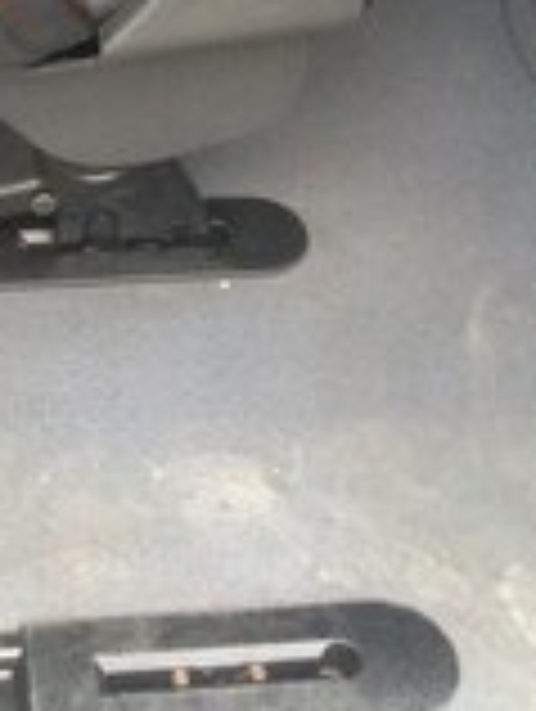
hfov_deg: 15.8
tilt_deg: -31.9
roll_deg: -1.5
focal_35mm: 91
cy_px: -288
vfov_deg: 19.3
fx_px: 1874
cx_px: -72
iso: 200
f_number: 2.2
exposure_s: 1/33
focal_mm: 4.15
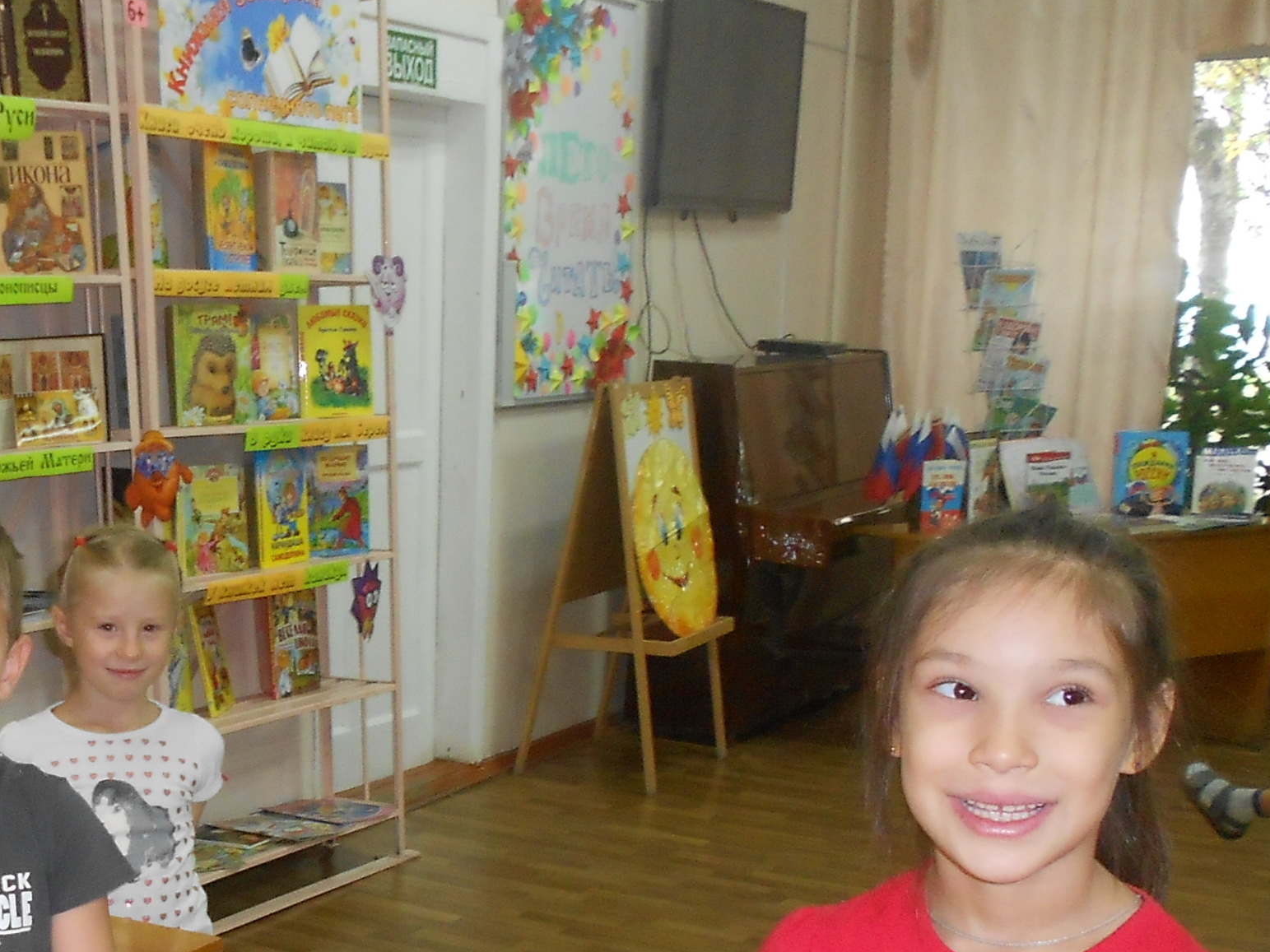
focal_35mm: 55
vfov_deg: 26.2
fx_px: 2018
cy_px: 729
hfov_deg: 33.5
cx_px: 184
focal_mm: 4.6
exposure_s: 1/25
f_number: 3.2
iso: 250
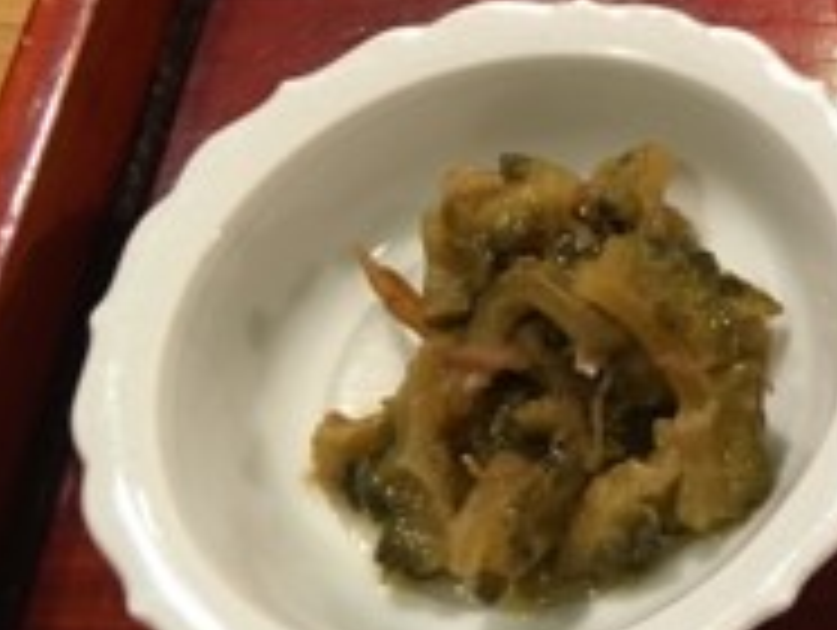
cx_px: 976
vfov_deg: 20.9
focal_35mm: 70
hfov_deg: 25.2
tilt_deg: -56.2
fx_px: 1695
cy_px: 158
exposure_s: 1/10
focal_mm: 4.15
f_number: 2.2
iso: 80
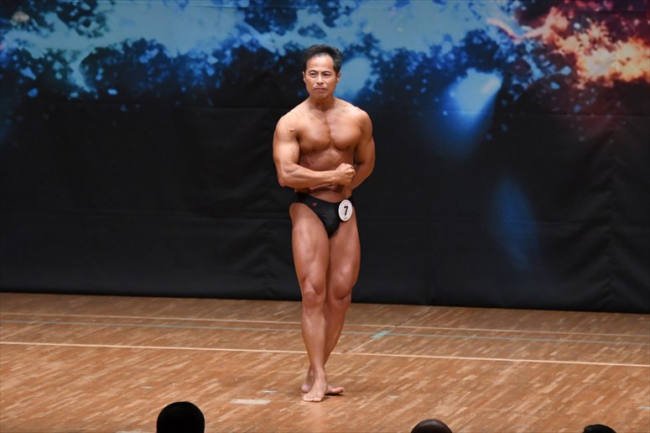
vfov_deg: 5.1
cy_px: 216
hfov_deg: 7.6
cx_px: 325
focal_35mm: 270
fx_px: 4873
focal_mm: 180
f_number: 5.6
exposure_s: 1/400
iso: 5000
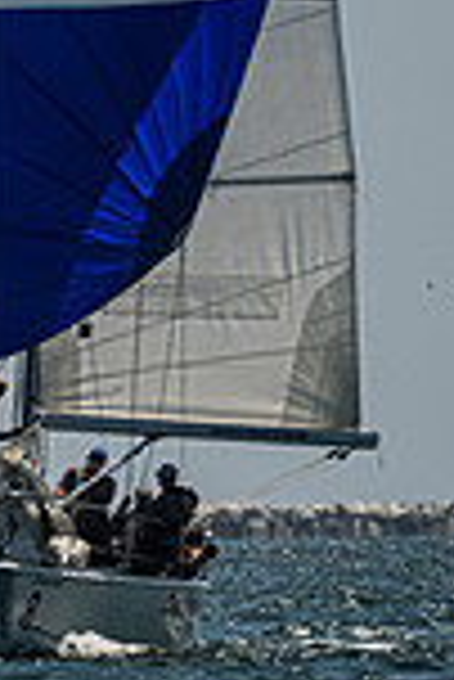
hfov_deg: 0.7
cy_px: 114
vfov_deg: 1.1
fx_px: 36914
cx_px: -616
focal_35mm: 1956
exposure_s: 1/3200
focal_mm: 400
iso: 400
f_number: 8
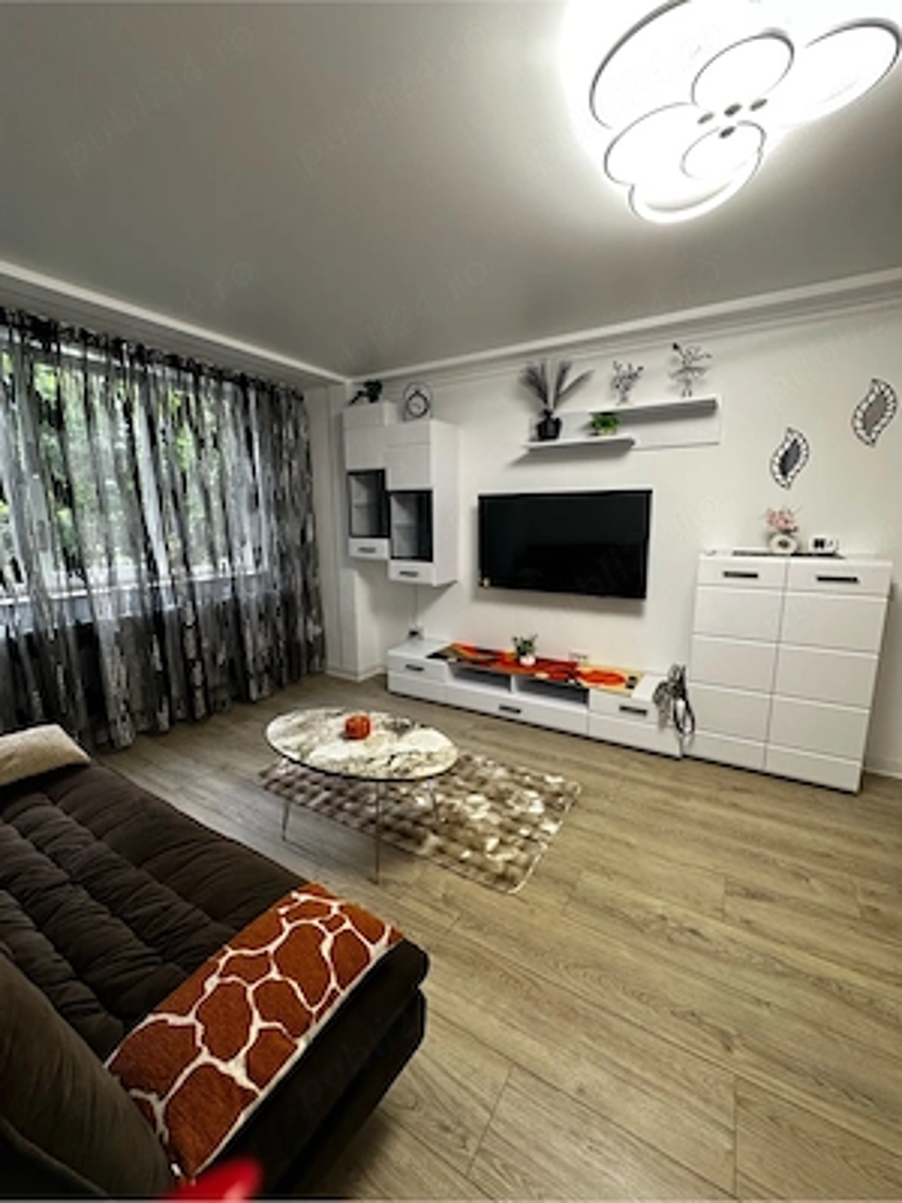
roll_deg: +0.0
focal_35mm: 14
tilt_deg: -8.6
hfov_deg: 85.7
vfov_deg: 102.1
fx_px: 486
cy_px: 602
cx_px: 451
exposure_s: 1/100
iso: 125
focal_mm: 2.22
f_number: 2.2
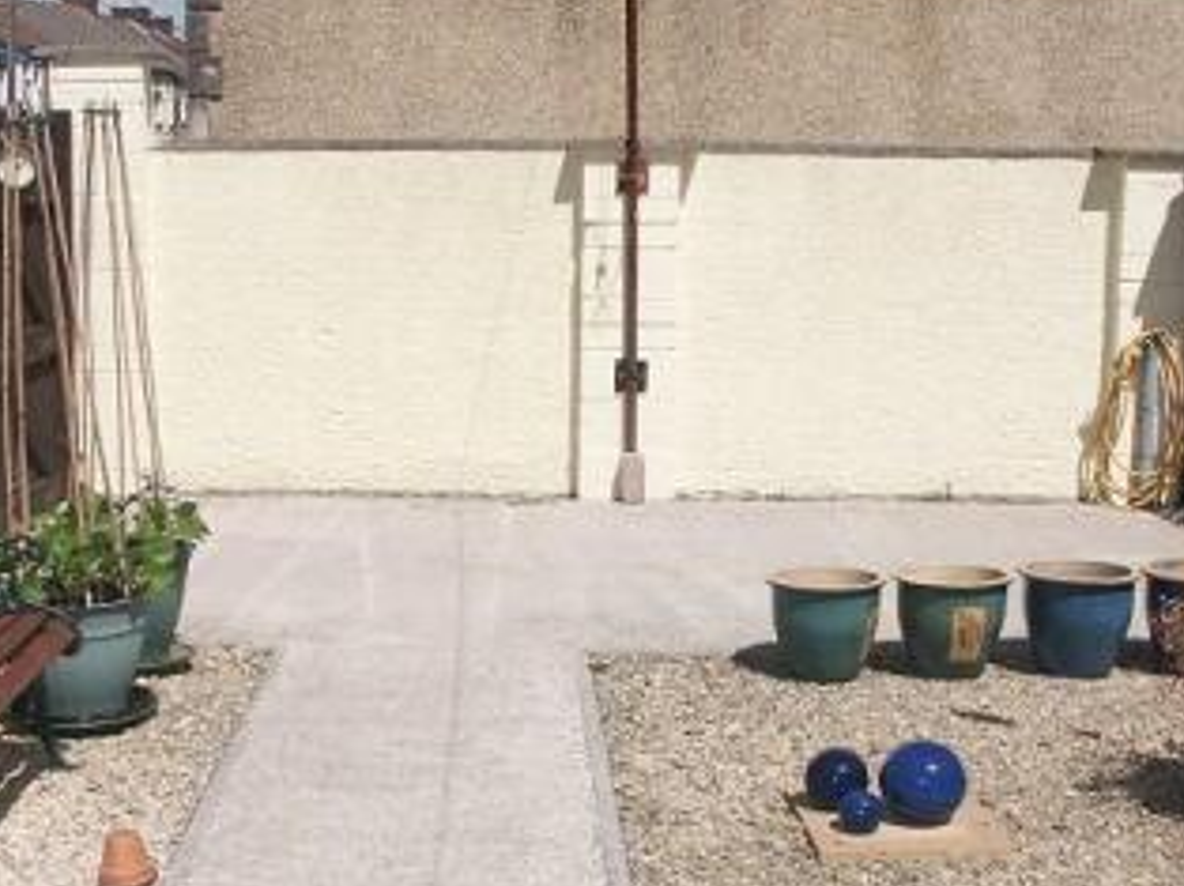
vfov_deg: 28.0
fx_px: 1777
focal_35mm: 52
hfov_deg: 36.5
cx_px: 417
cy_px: 417
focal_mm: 7.43
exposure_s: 1/2000
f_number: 4
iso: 100
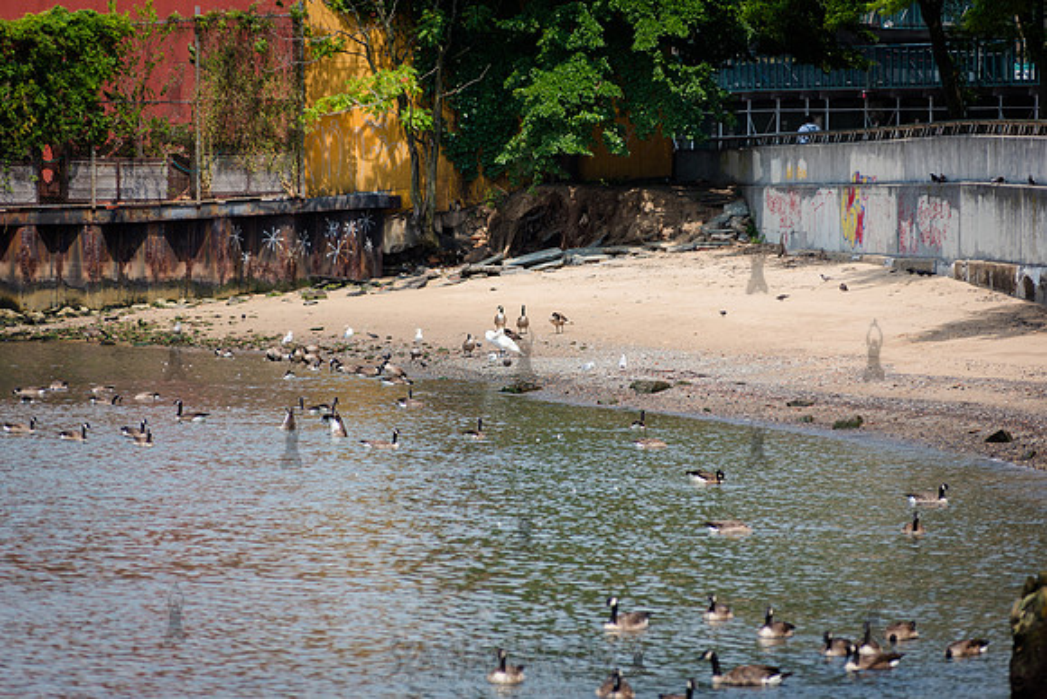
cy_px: 350
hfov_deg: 10.3
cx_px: 524
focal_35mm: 200
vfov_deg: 6.9
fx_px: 5818
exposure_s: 1/800
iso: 100
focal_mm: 200
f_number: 4
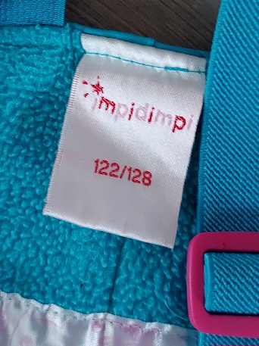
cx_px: 130
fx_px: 240
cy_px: 173
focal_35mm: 24
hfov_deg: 56.7
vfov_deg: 71.6
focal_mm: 5.23
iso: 400
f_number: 1.8
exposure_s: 1/25
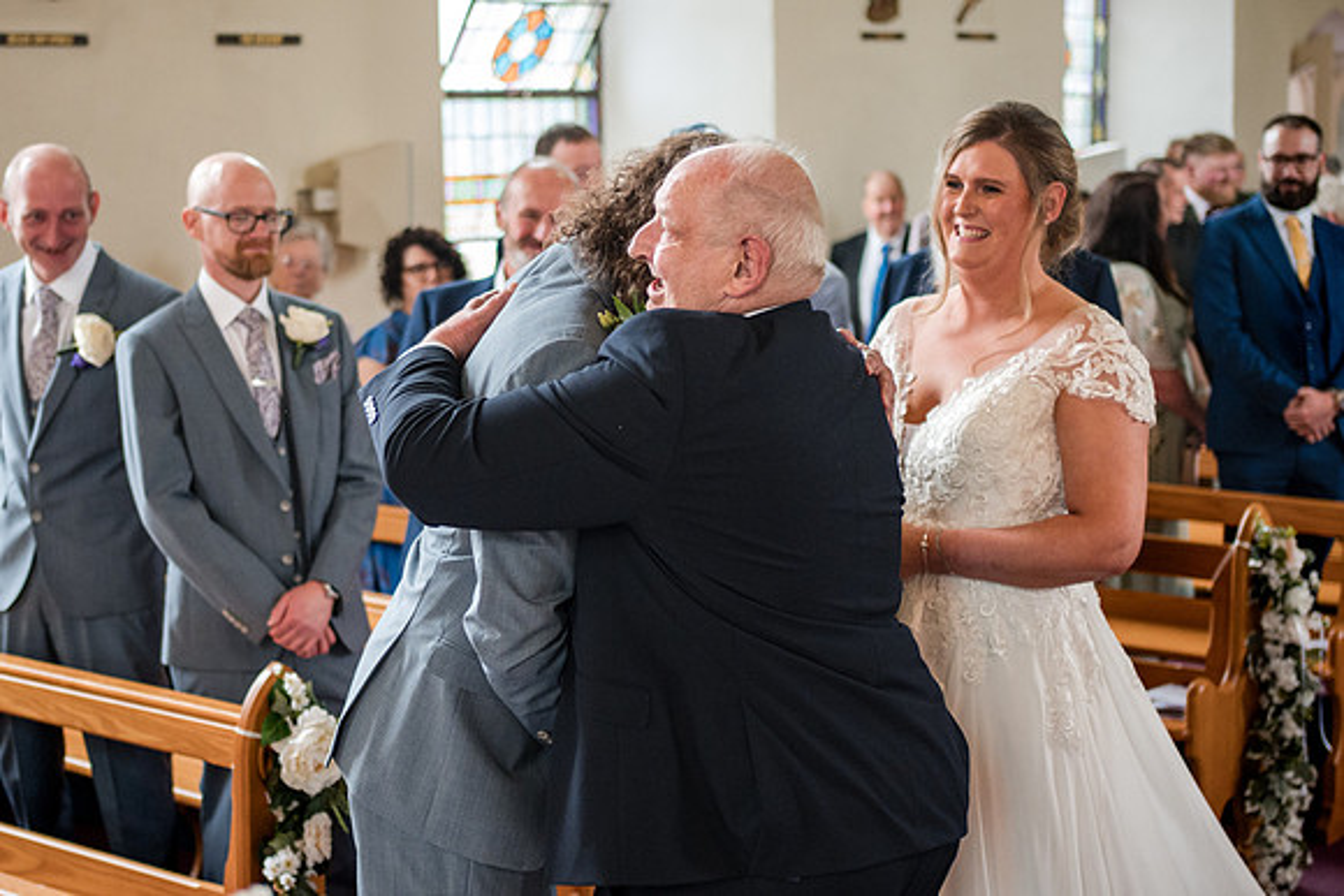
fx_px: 2165
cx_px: 595
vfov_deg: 23.4
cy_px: 397
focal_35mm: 58
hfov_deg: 34.5
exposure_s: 1/500
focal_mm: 35
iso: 2000
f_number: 1.8
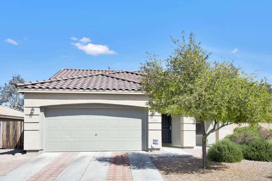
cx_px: 136
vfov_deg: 43.6
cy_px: 90
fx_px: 227
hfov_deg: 62.0
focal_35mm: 30
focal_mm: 30
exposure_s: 1/3200
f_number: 6.3
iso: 800
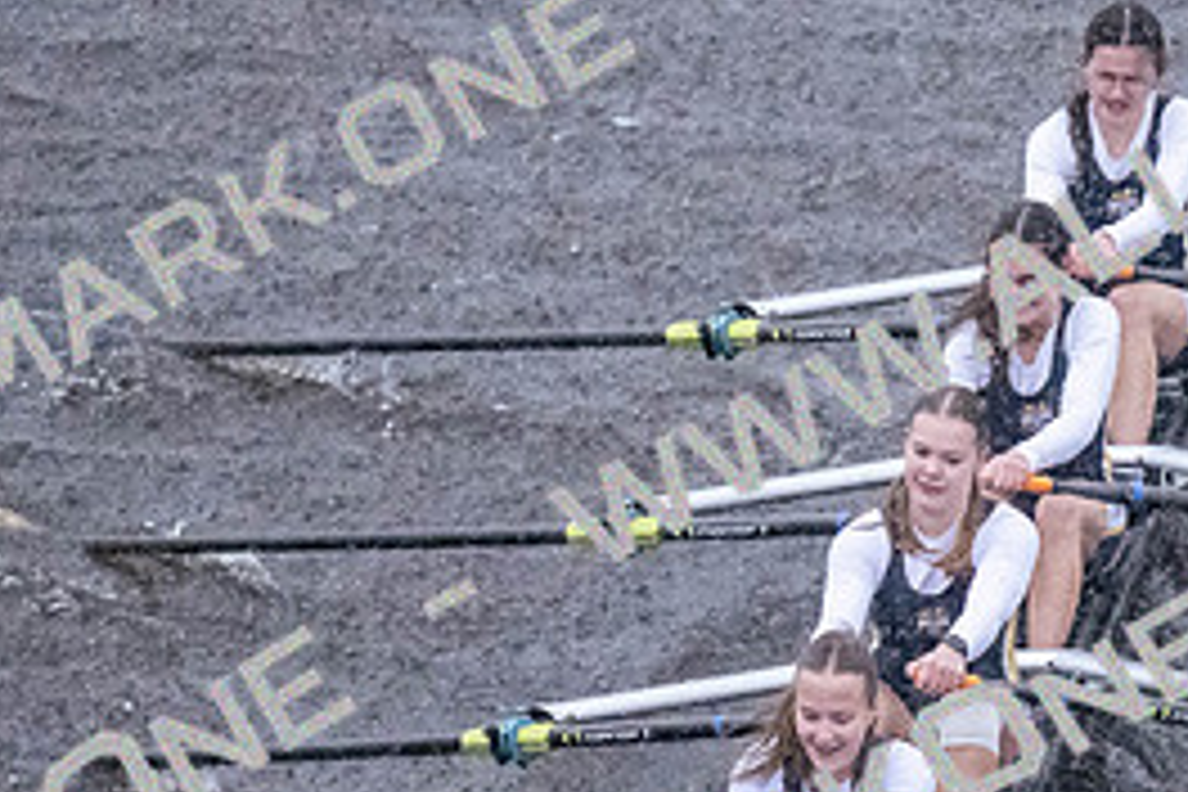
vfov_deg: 2.1
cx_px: 1102
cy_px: 576
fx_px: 21745
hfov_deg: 3.1
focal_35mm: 659
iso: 9000
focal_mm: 200
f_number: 2.8
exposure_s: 1/1600
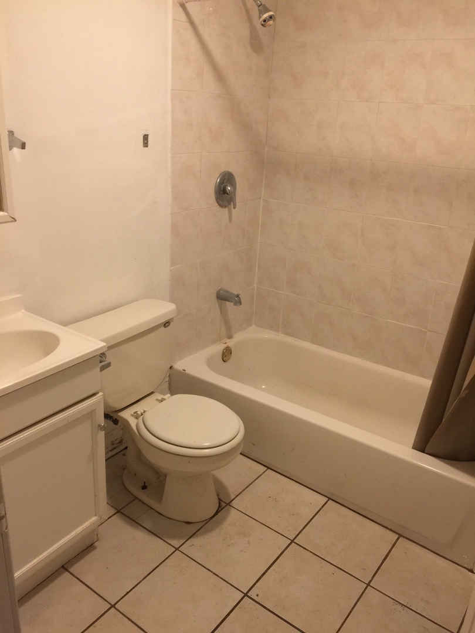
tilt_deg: -19.3
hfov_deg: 48.2
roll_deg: -1.5
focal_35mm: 29
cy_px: 316
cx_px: 238
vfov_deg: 61.7
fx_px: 531
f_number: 2.2
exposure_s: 1/15
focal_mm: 4.15
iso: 100
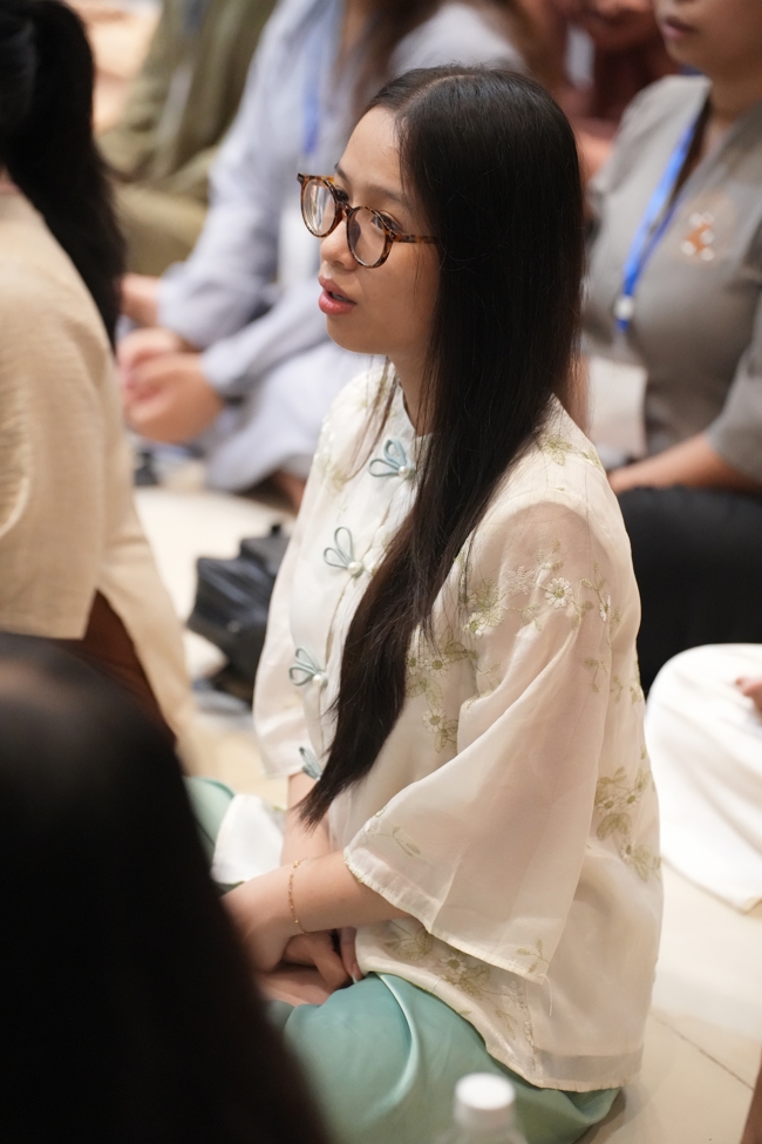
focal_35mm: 113
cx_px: 381
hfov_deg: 12.1
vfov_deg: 18.1
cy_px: 572
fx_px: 3587
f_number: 3.2
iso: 10000
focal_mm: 113
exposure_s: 1/320
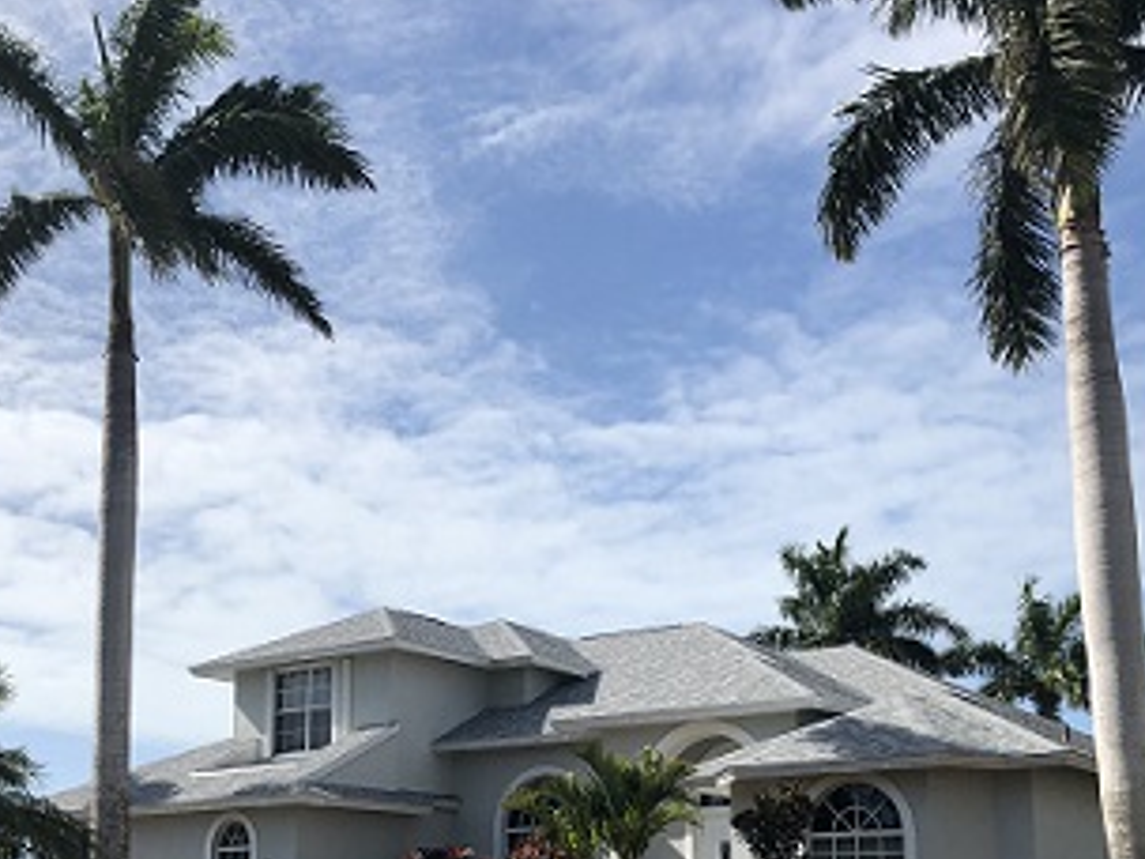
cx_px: 478
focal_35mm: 46
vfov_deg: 30.7
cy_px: 688
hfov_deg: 41.1
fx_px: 1522
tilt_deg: +8.6
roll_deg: +0.1
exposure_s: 1/3745
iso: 25
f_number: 1.8
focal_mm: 3.99
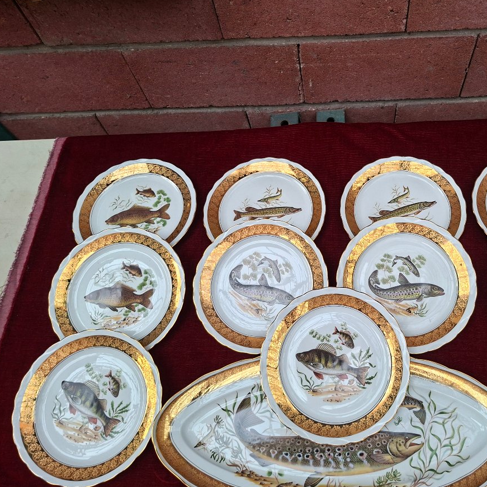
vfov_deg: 57.3
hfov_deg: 56.0
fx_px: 446
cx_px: 329
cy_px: 238
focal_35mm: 28
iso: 50
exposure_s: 1/131
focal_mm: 5.54
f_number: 1.8
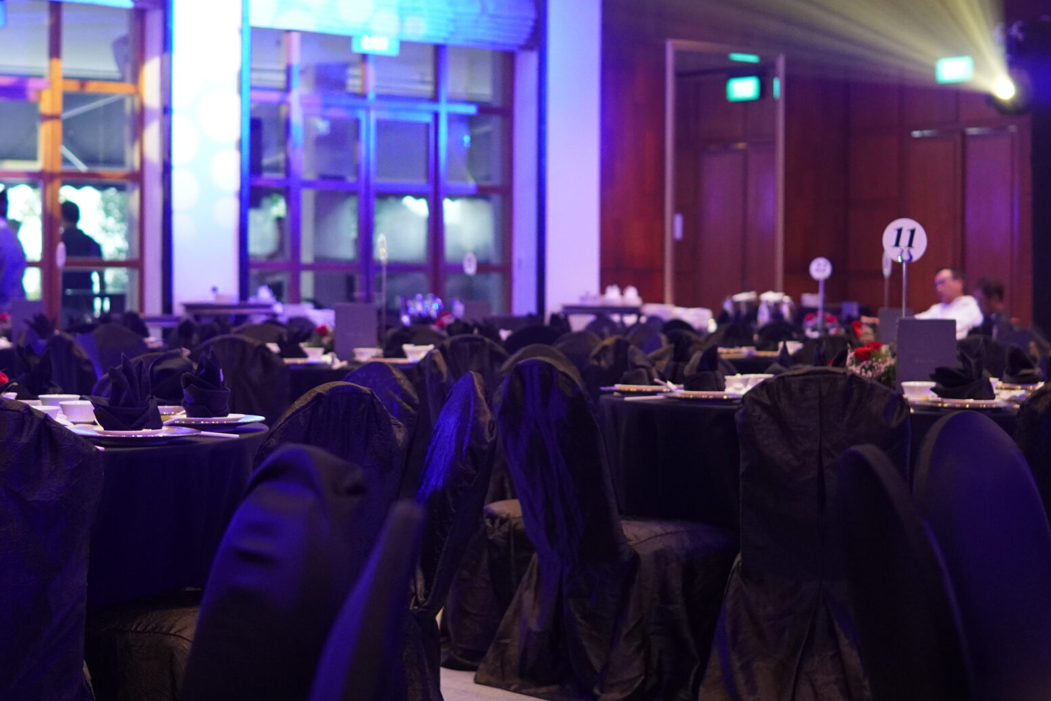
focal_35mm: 74
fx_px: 2160
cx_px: 487
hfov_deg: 27.3
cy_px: 347
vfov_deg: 18.4
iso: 1600
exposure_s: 1/160
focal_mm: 30
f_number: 2
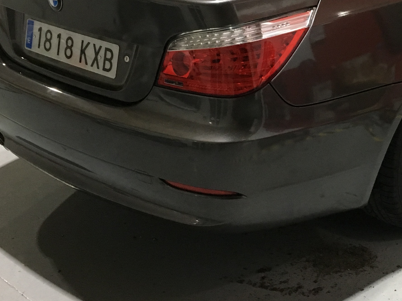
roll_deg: +1.5
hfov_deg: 29.0
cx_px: 301
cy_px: 75
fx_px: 766
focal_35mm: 66
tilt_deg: -20.5
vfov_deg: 22.1
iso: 200
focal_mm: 4.15
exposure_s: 1/20
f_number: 2.2
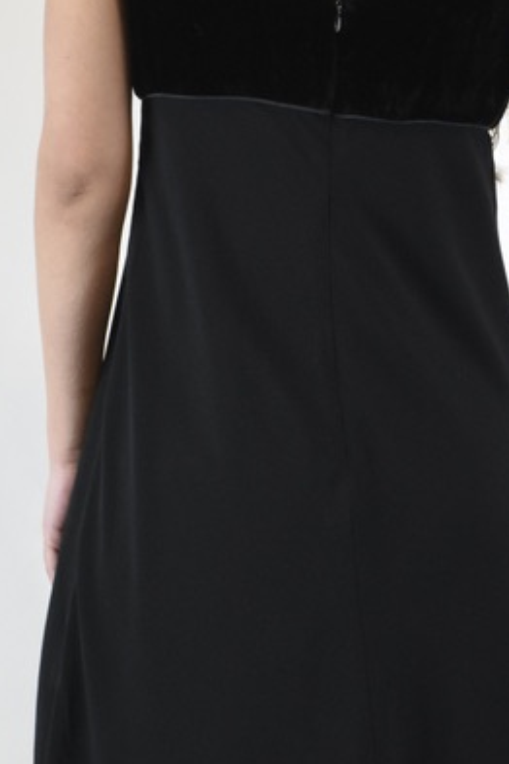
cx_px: 214
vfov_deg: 24.3
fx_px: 1760
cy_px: 550
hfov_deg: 16.4
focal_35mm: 83
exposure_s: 1/25
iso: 1600
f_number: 16
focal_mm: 20
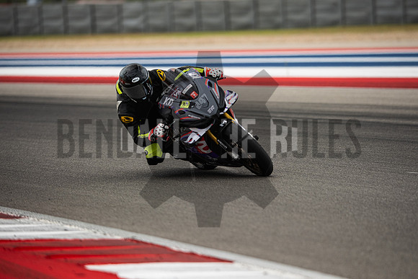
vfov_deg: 4.6
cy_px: 140
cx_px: 209
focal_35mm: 300
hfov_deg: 6.9
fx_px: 3484
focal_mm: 200
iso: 320
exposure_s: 1/4000
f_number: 2.2
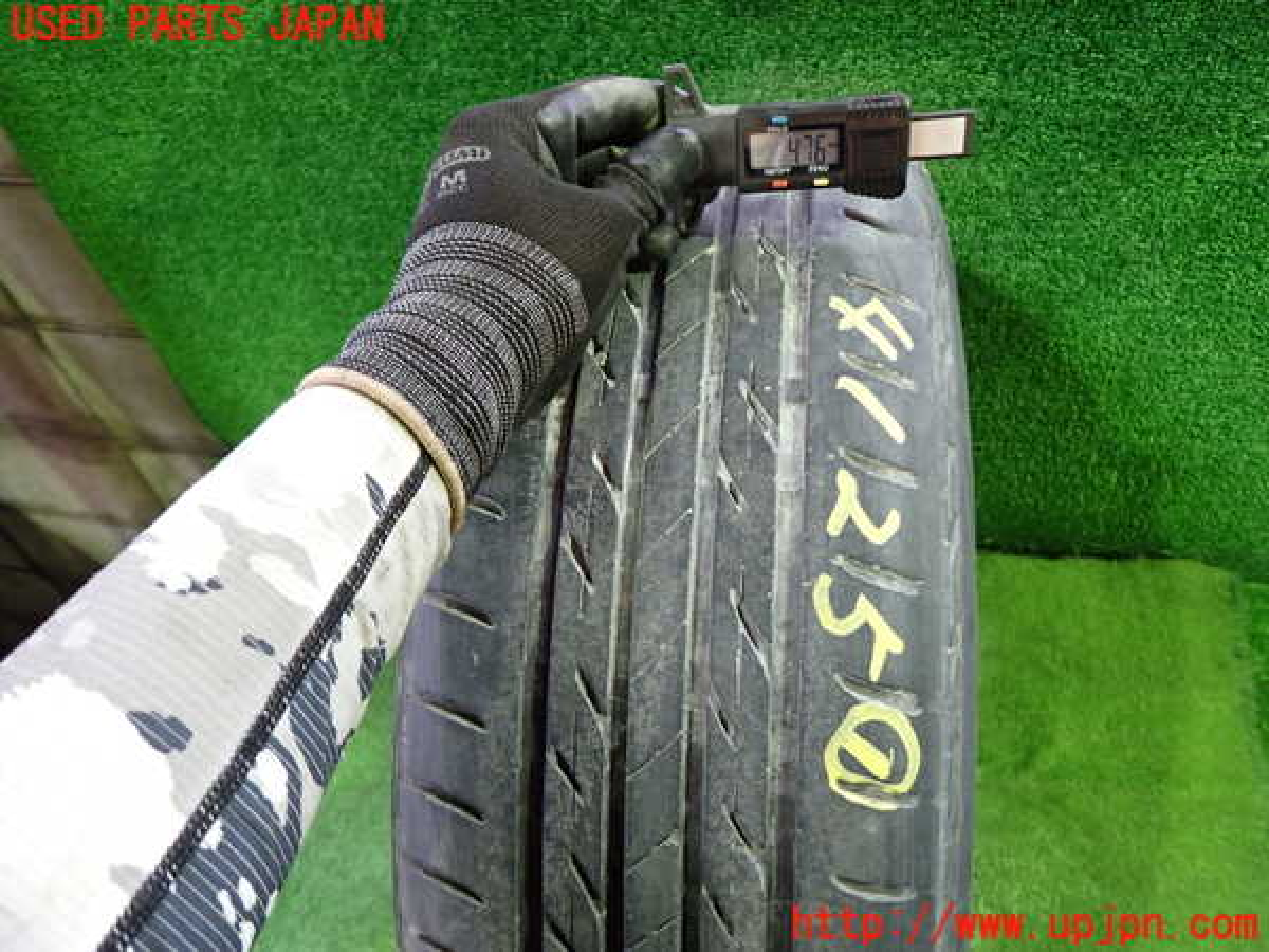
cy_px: 476
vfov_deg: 54.9
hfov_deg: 69.4
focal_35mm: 25
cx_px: 634
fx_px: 916
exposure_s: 1/30
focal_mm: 4.5
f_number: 2
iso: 400
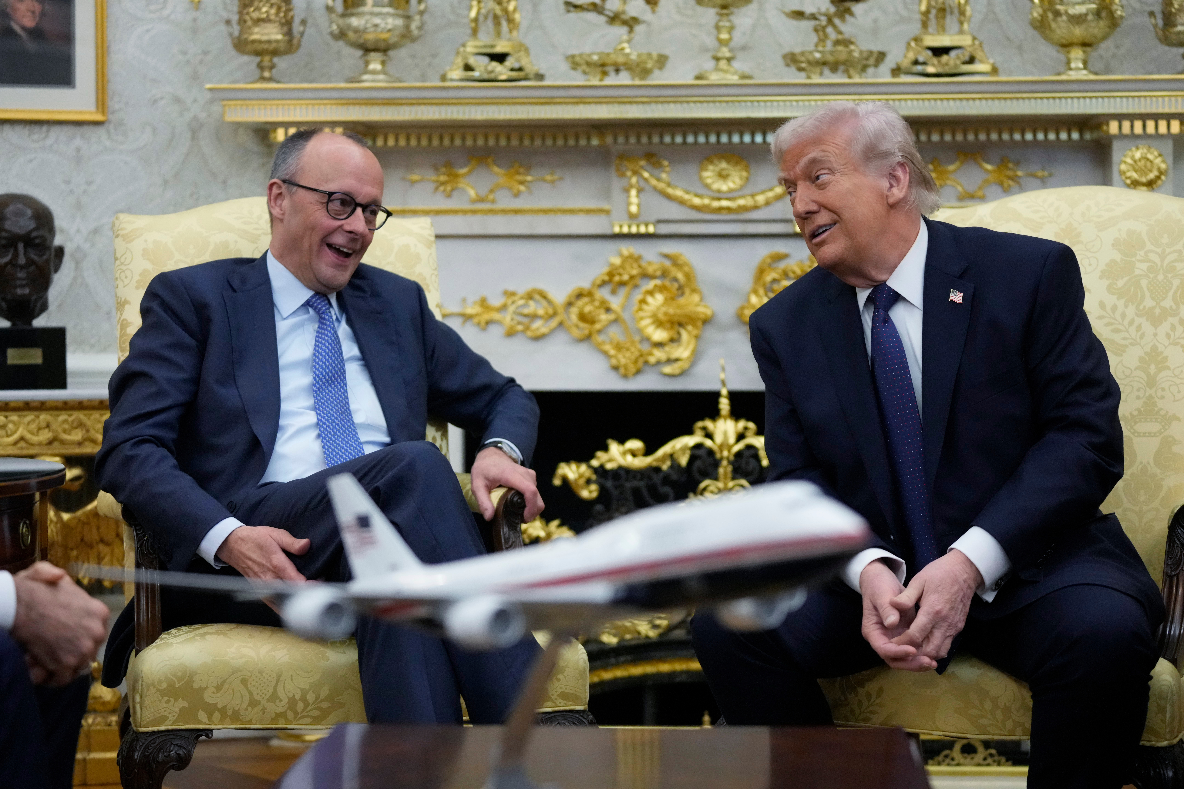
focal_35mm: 70
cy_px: 394
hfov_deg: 28.8
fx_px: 2302
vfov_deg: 19.5
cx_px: 592
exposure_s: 1/320
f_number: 2.8
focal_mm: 70
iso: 6400
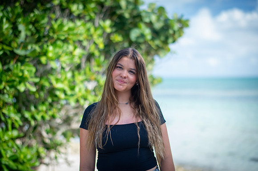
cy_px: 86
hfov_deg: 33.0
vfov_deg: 22.3
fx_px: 435
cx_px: 129
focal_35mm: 61
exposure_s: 1/8000
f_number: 1.8
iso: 2000
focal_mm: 58
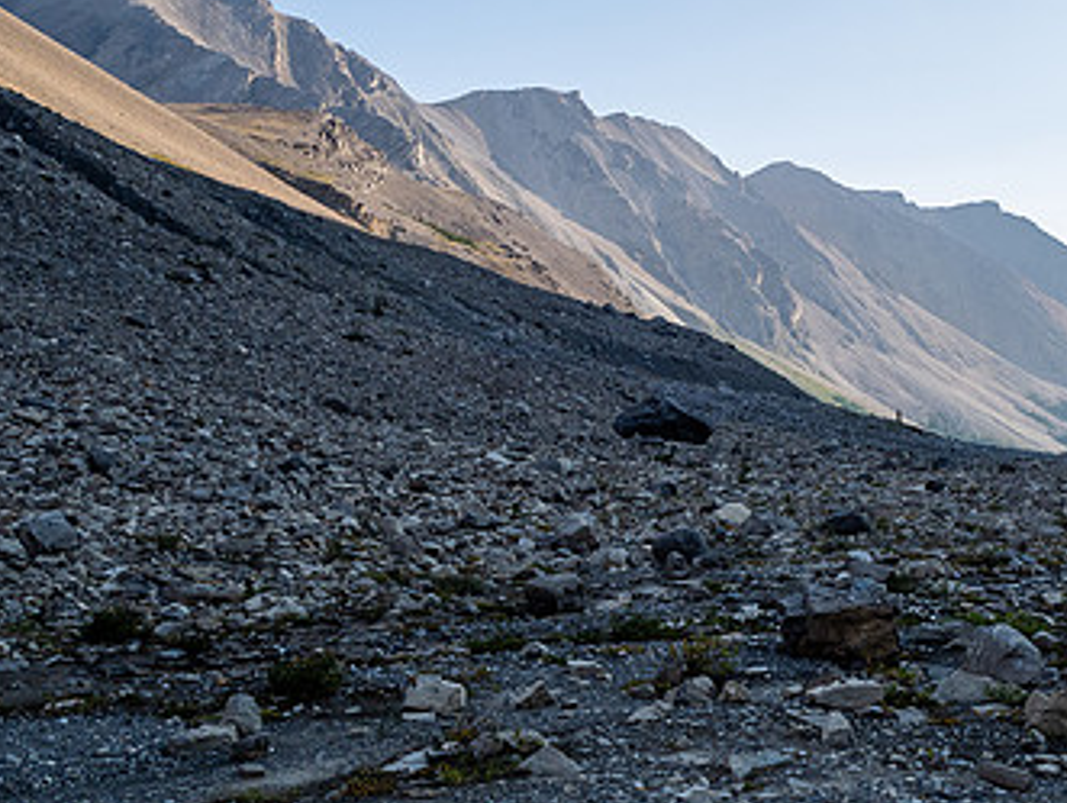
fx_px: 1296
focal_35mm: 42
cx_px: 874
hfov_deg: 42.5
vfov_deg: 34.3
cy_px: 469
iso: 200
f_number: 8
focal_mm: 12
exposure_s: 1/250
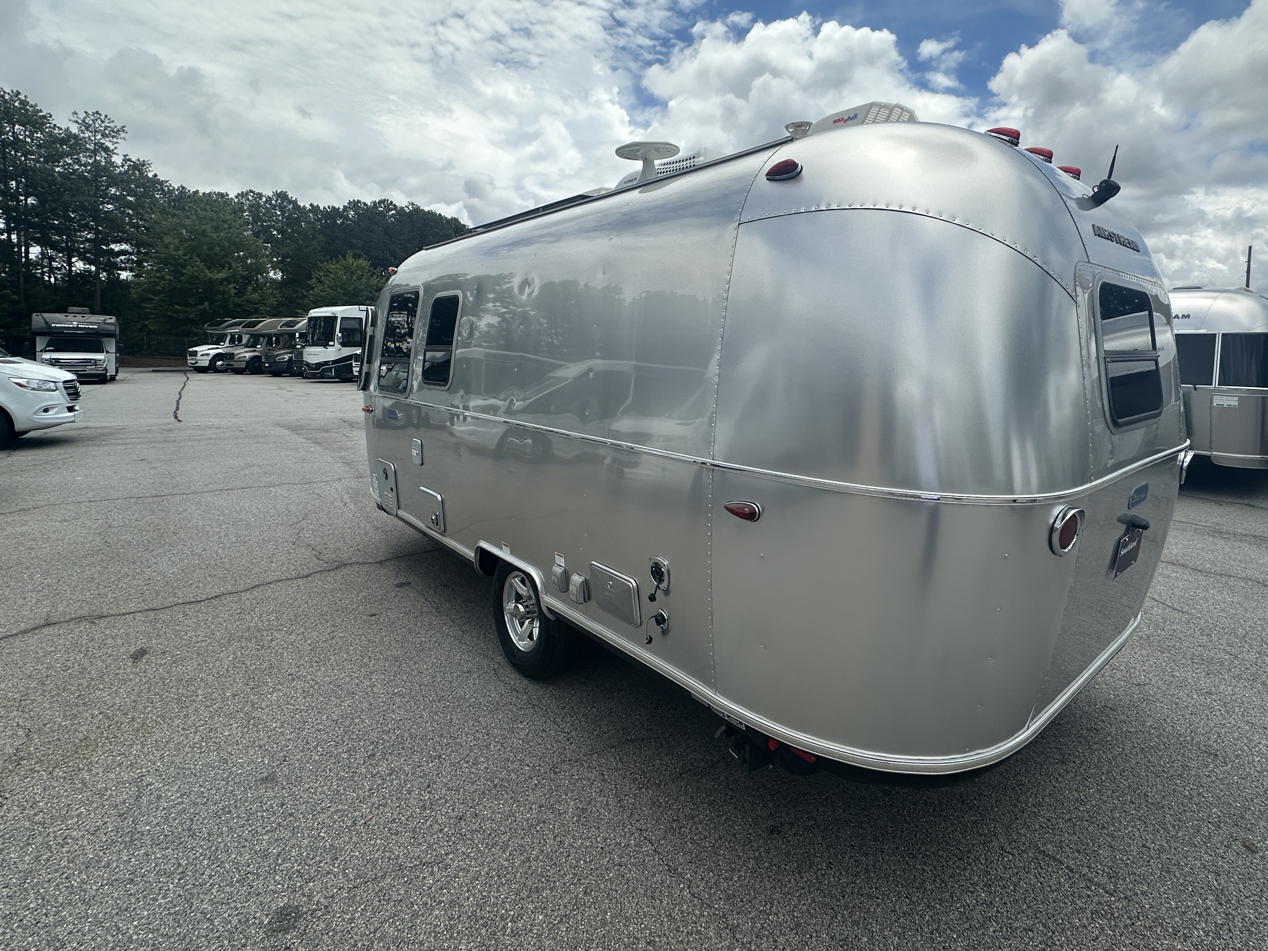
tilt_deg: -1.8
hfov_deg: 87.1
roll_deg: +0.2
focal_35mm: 18
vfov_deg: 70.8
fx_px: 659
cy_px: 377
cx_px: 728
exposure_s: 1/3300
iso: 50
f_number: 2.2
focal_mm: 2.22
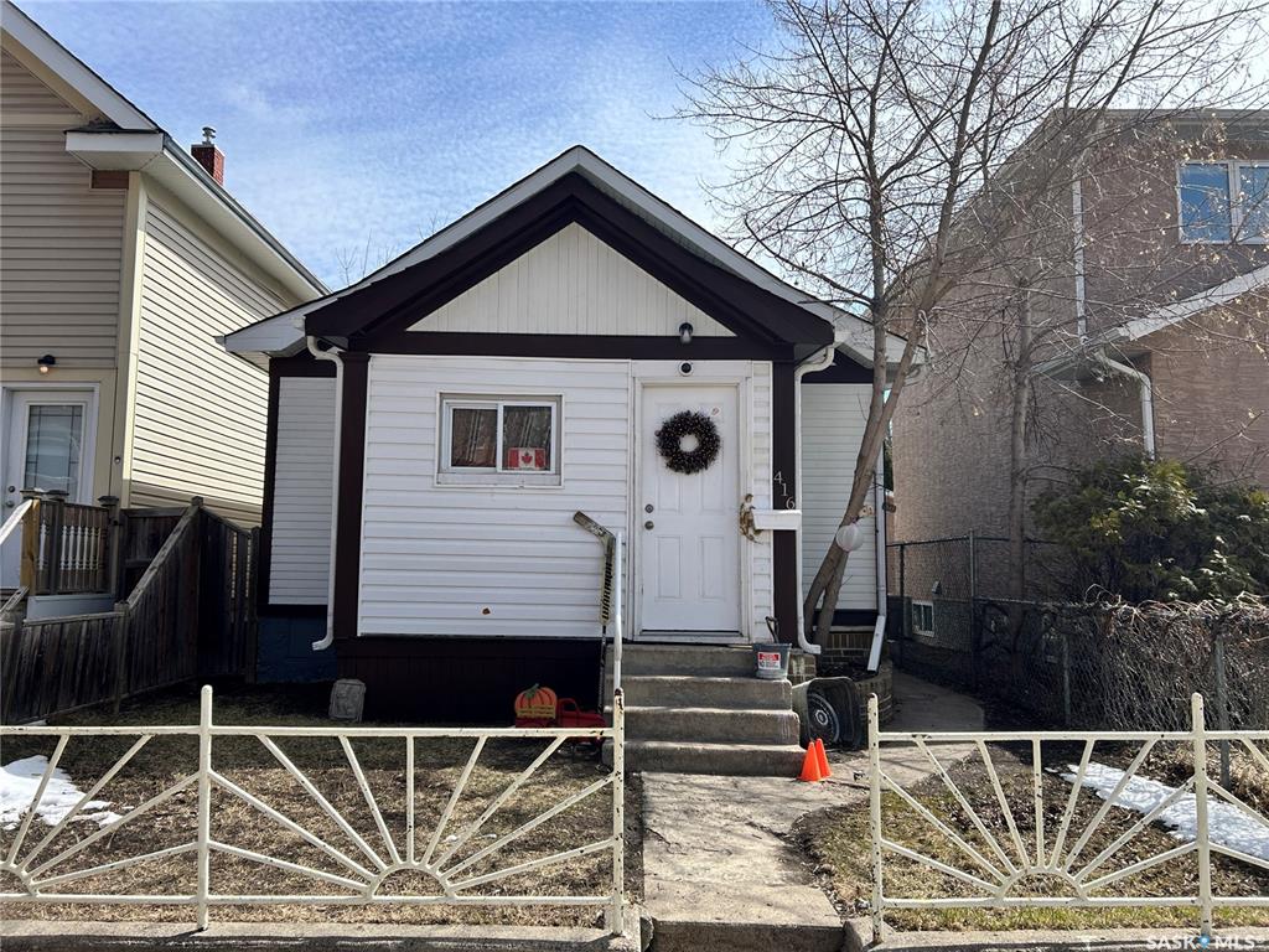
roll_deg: -0.8
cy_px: 476
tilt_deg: +9.6
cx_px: 634
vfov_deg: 53.1
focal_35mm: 26
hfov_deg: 67.3
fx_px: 953
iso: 50
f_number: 1.5
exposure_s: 1/3704
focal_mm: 5.7
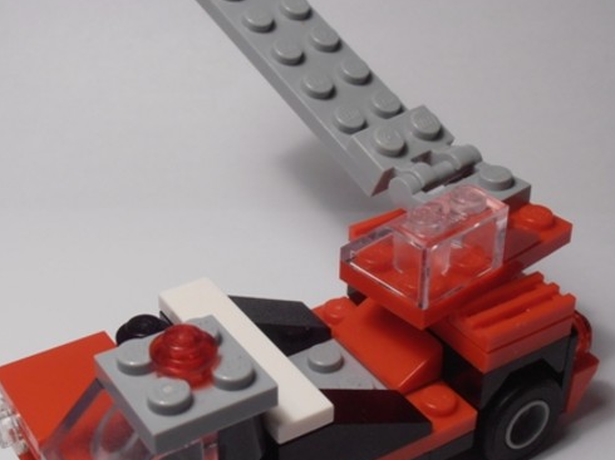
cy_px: 250
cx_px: 302
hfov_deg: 28.6
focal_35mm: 68
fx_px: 1208
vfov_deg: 21.6
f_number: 3.9
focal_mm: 6.61
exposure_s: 1/80
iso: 100
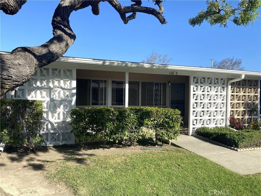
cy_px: 98
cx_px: 130
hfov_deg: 67.3
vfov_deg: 53.1
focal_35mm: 26
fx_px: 196
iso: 32
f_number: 1.8
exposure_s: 1/2410
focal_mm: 4.25
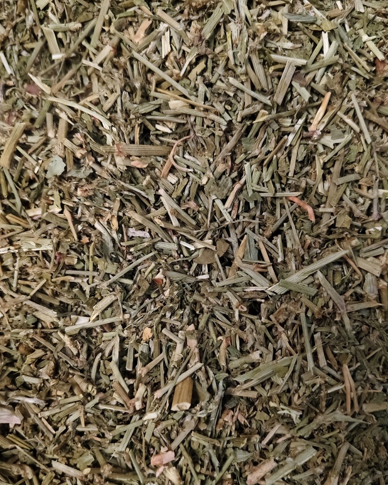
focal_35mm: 31
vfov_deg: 57.0
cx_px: 201
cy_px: 272
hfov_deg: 47.1
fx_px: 445
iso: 5172
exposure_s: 1/245
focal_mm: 5.56
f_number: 1.88
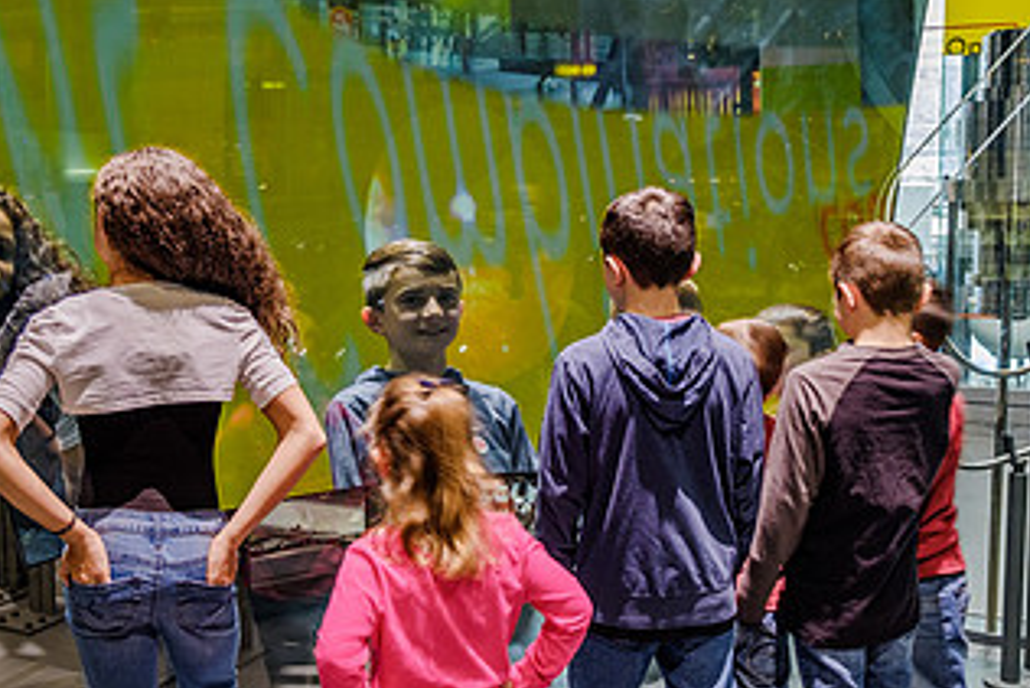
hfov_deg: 43.8
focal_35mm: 44
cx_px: 339
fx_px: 1259
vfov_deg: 30.5
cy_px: 305
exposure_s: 1/5
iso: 400
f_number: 2.8
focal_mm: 16
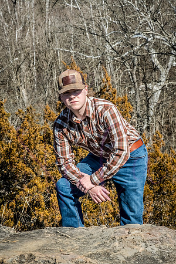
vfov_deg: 16.4
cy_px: 132
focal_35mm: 125
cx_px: 88
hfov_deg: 11.0
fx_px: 917
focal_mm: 125
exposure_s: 1/500
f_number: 22
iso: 800
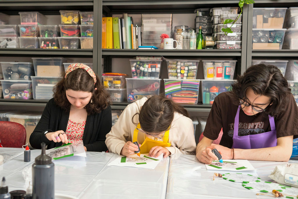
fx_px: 290
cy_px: 100
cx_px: 149
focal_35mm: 35
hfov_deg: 54.4
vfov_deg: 37.9
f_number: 5.6
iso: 500
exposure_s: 1/100
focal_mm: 35
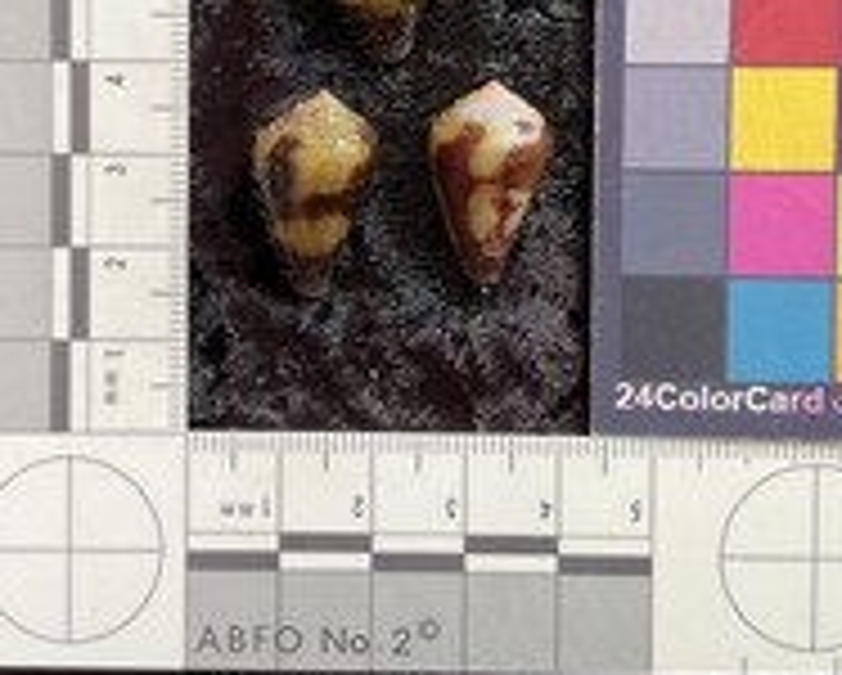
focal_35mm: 53
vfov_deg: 28.2
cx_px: 383
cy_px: 155
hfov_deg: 35.3
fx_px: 1322
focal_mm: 3
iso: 40
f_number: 1.8
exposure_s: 1/120
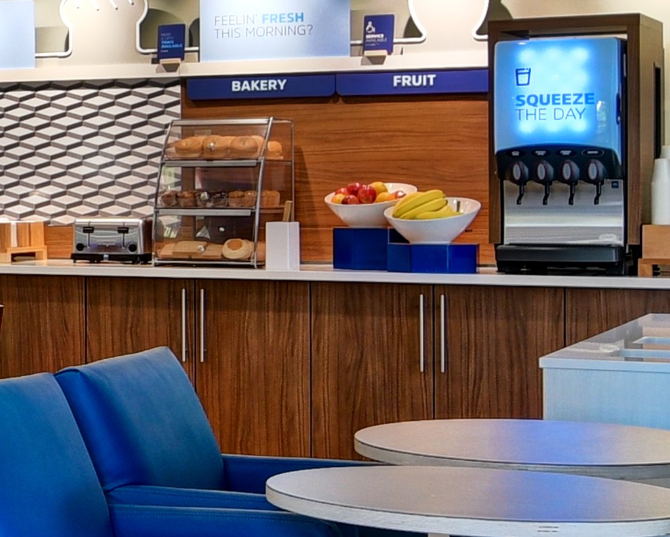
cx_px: -498
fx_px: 1825
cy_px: 250
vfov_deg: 16.7
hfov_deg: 17.4
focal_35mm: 92
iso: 200
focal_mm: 12
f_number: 7.1
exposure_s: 1/6
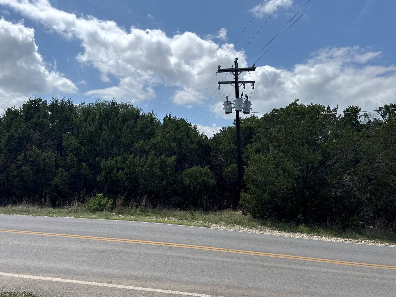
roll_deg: -1.6
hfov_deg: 63.2
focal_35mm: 28
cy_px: 150
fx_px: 320
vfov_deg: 49.8
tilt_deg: +4.2
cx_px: 172
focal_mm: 6.76
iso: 80
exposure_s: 1/9009
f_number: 1.78
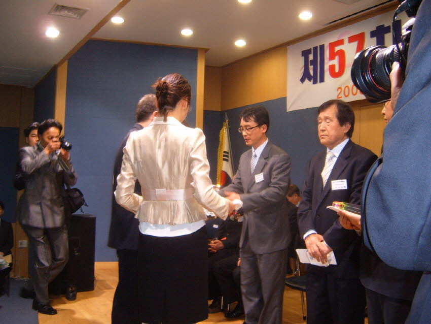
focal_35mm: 37
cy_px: 162
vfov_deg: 38.7
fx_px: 461
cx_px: 216
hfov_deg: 50.1
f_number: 2.9
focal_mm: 6.2
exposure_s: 1/30
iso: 141
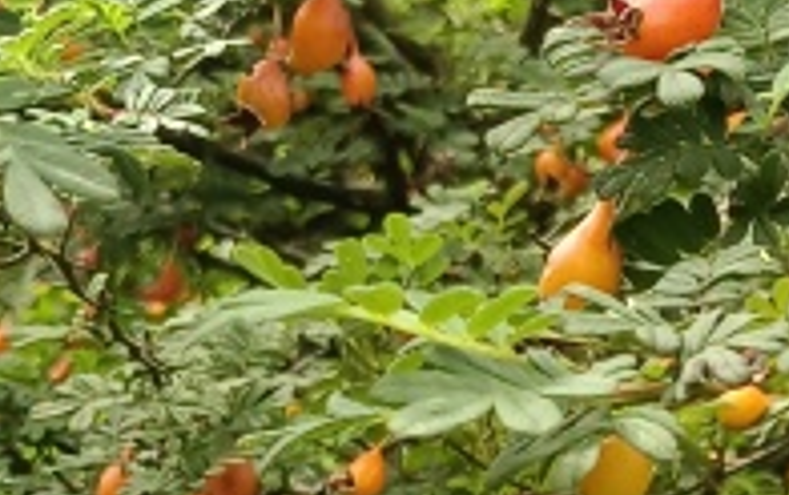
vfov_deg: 8.8
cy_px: 815
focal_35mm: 144
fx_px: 3100
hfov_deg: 14.4
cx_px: 688
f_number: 1.79
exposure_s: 1/100
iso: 101
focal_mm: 4.71
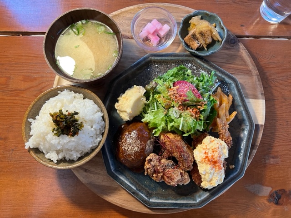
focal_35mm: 26
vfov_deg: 53.1
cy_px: 109
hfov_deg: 67.3
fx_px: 219
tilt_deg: -80.5
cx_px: 146
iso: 125
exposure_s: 1/71
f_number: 1.5
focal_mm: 5.7
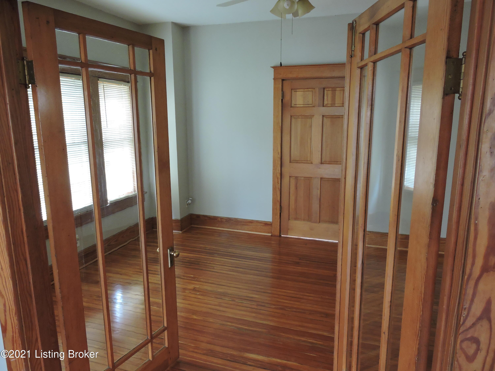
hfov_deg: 71.6
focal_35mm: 24
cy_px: 186
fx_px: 343
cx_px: 248
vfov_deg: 56.8
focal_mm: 4.3
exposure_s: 1/20
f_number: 3.3
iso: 400
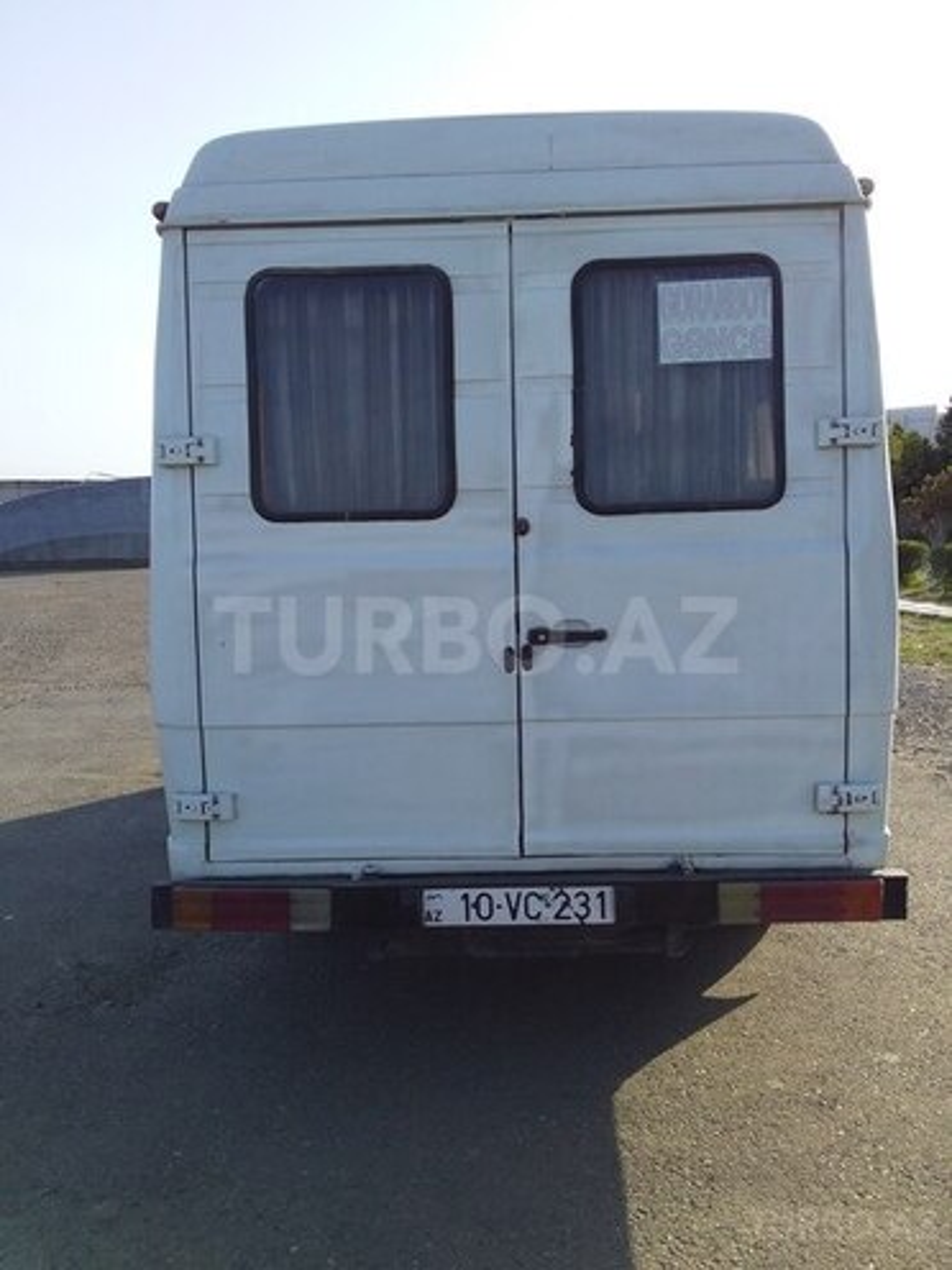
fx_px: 1137
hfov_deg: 45.4
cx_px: 476
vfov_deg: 58.4
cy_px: 635
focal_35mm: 31
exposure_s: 1/824
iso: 40
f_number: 2.2
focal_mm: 3.3
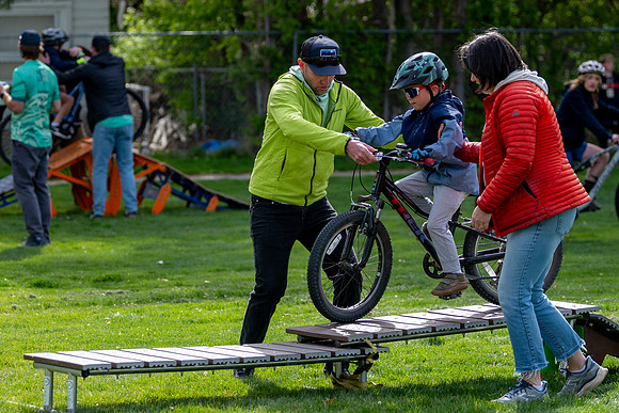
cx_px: 288
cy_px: 200
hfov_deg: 12.2
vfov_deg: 8.2
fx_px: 2896
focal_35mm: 168
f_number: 2.8
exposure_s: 1/2000
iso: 200
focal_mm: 102
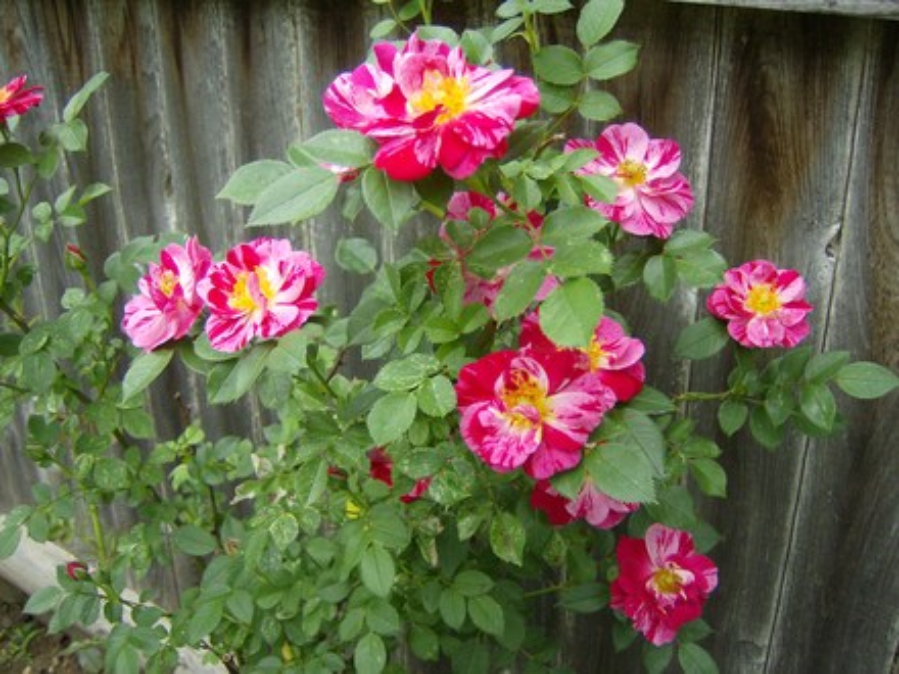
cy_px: 337
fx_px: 935
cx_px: 450
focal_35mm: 36
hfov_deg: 51.4
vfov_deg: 39.7
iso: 164
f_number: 2.8
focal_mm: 6
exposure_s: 1/64
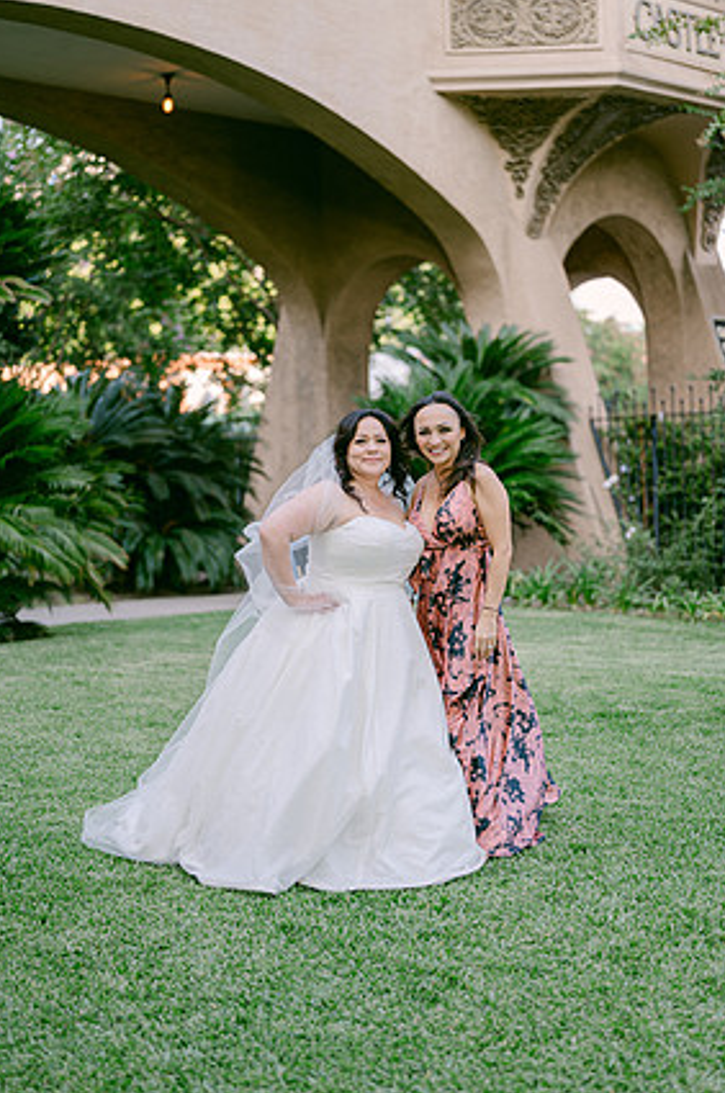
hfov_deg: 25.4
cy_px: 548
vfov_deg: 37.6
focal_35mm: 53
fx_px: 1606
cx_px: 369
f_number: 2
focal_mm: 50
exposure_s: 1/400
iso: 100
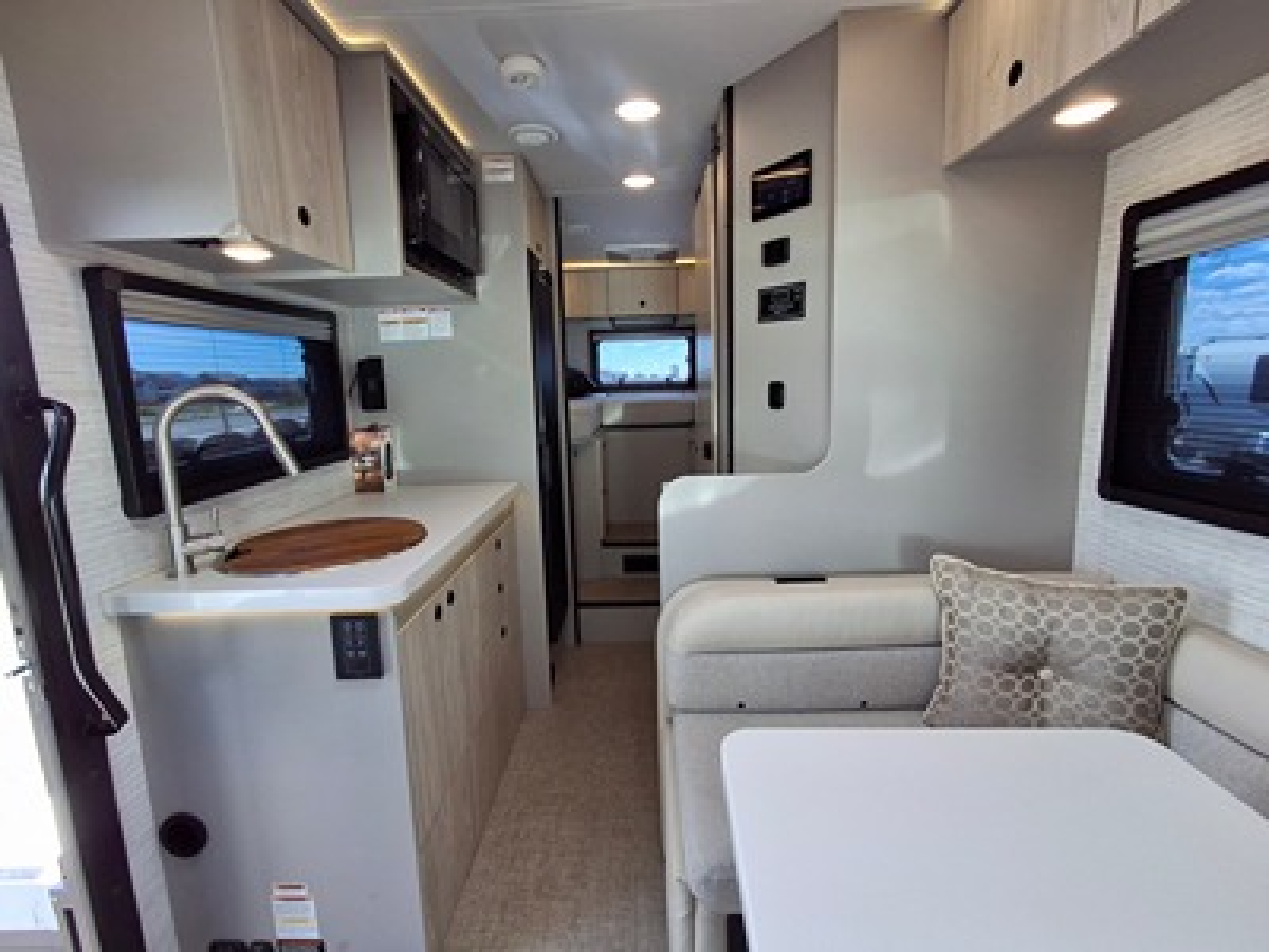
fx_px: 587
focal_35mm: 16
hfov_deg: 94.5
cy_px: 476
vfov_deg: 78.1
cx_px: 634
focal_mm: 1.64
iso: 40
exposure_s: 1/120
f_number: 2.2
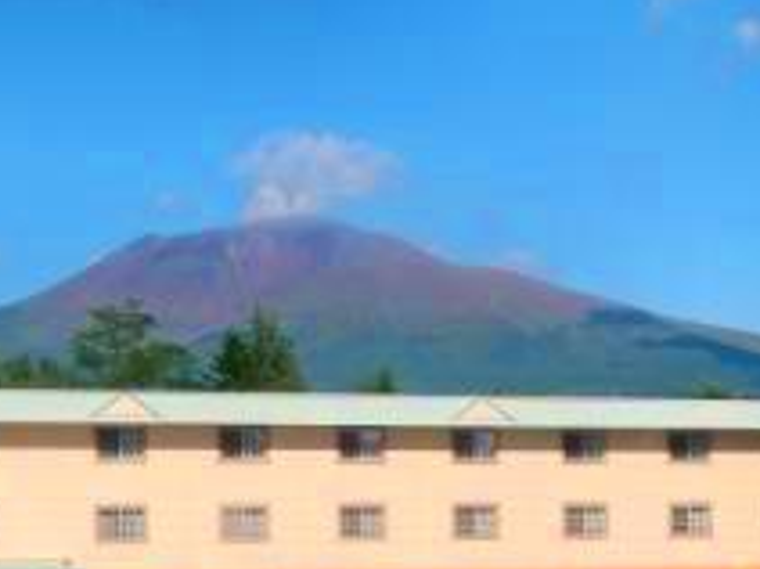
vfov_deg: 14.3
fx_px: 2238
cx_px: 202
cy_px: 526
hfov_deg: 19.2
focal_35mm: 102
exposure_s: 1/160
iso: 64
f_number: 10
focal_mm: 7.91
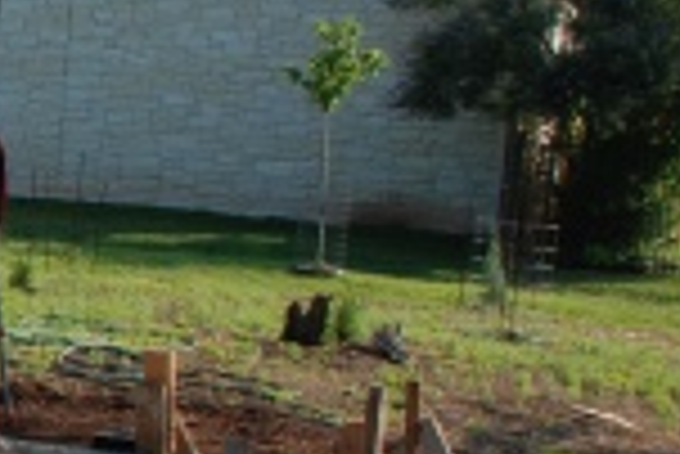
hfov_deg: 13.6
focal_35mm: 127
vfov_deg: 10.8
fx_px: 2401
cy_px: 355
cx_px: -712
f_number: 6.3
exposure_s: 1/160
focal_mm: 20
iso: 100
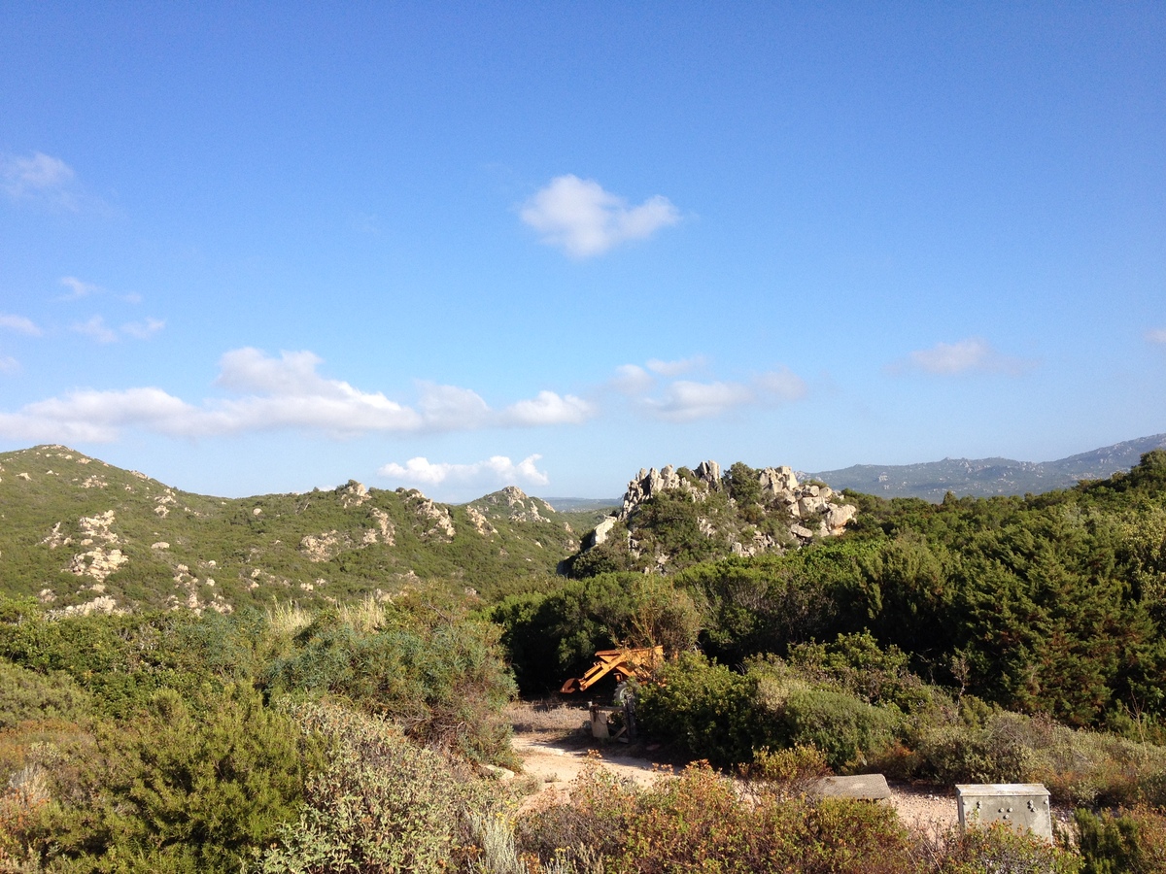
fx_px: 1179
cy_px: 437
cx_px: 583
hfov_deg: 52.6
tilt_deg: +3.2
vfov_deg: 40.7
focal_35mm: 35
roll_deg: +2.6
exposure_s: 1/1200
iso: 50
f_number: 2.4
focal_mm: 4.28
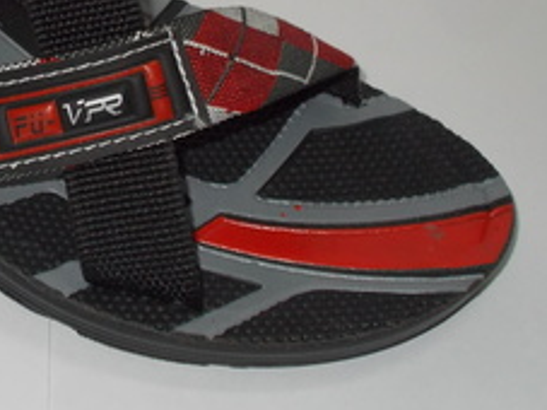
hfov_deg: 19.7
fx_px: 1532
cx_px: 22
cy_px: 1
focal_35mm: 97
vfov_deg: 15.0
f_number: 4.2
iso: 200
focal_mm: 7.9
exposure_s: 1/30
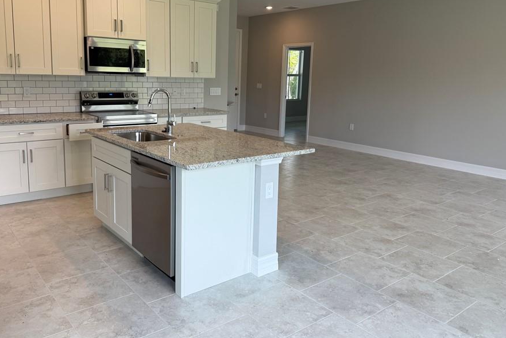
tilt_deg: -9.7
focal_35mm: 29
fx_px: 408
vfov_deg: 44.8
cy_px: 141
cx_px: 226
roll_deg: -1.9
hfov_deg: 63.5
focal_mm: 6.76
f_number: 1.78
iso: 64
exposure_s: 1/208
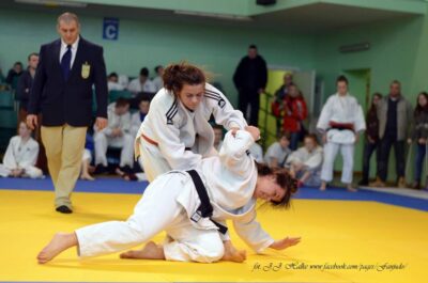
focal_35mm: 75
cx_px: 214
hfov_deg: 27.0
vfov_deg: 18.1
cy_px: 142
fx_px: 890
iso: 1000
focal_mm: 50
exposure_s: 1/640
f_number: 2.2
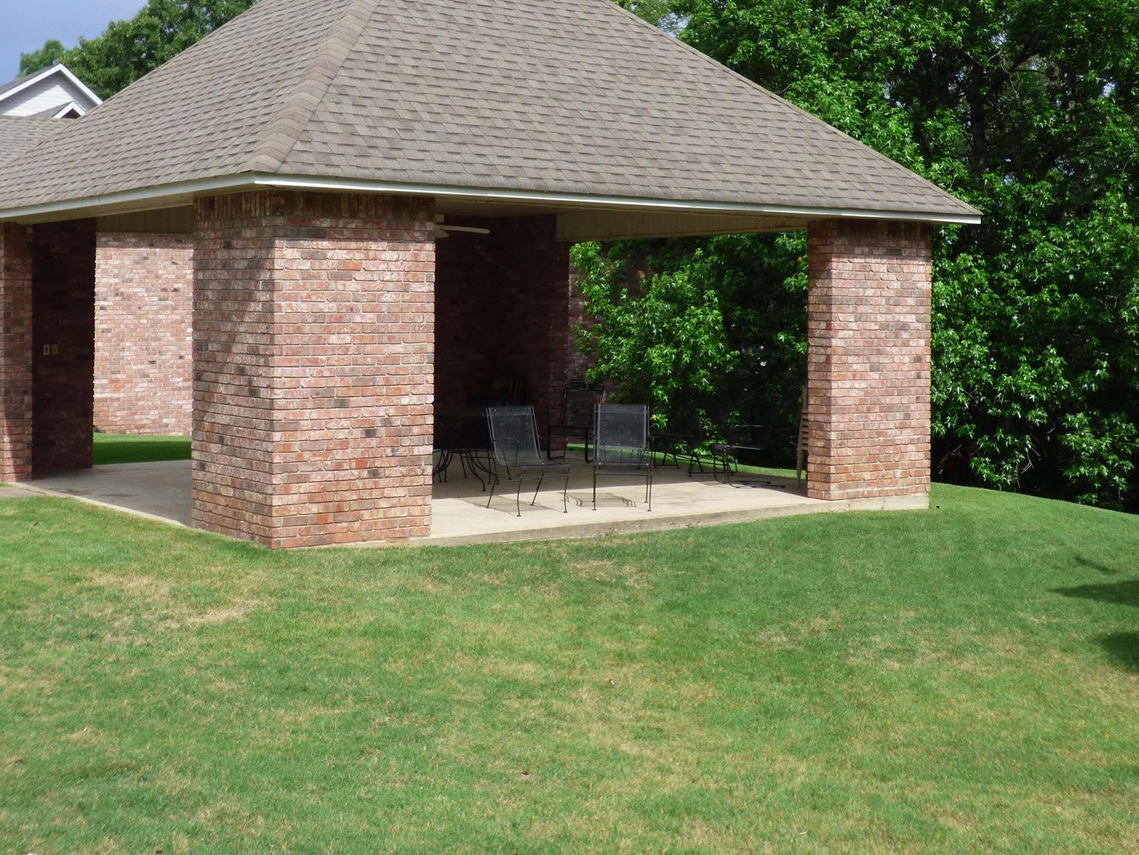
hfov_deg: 38.1
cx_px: 499
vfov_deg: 29.0
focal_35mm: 50
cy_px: 302
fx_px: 1645
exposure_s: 1/1300
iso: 100
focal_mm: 5.78
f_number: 3.4
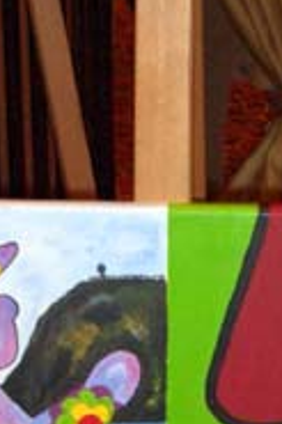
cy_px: 128
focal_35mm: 127
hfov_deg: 10.8
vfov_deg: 16.1
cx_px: 173
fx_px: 1495
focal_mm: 6.8
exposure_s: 1/60
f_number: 2.8
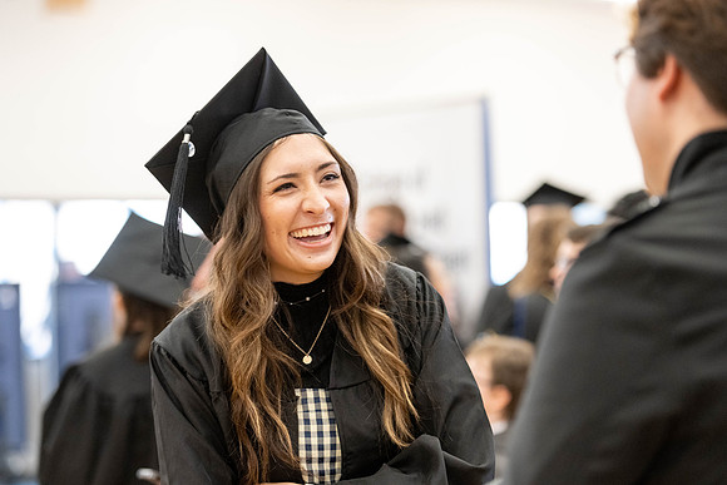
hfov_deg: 17.1
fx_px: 2424
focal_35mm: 120
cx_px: 364
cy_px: 242
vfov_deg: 11.4
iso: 2500
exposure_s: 1/160
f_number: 2.8
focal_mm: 120
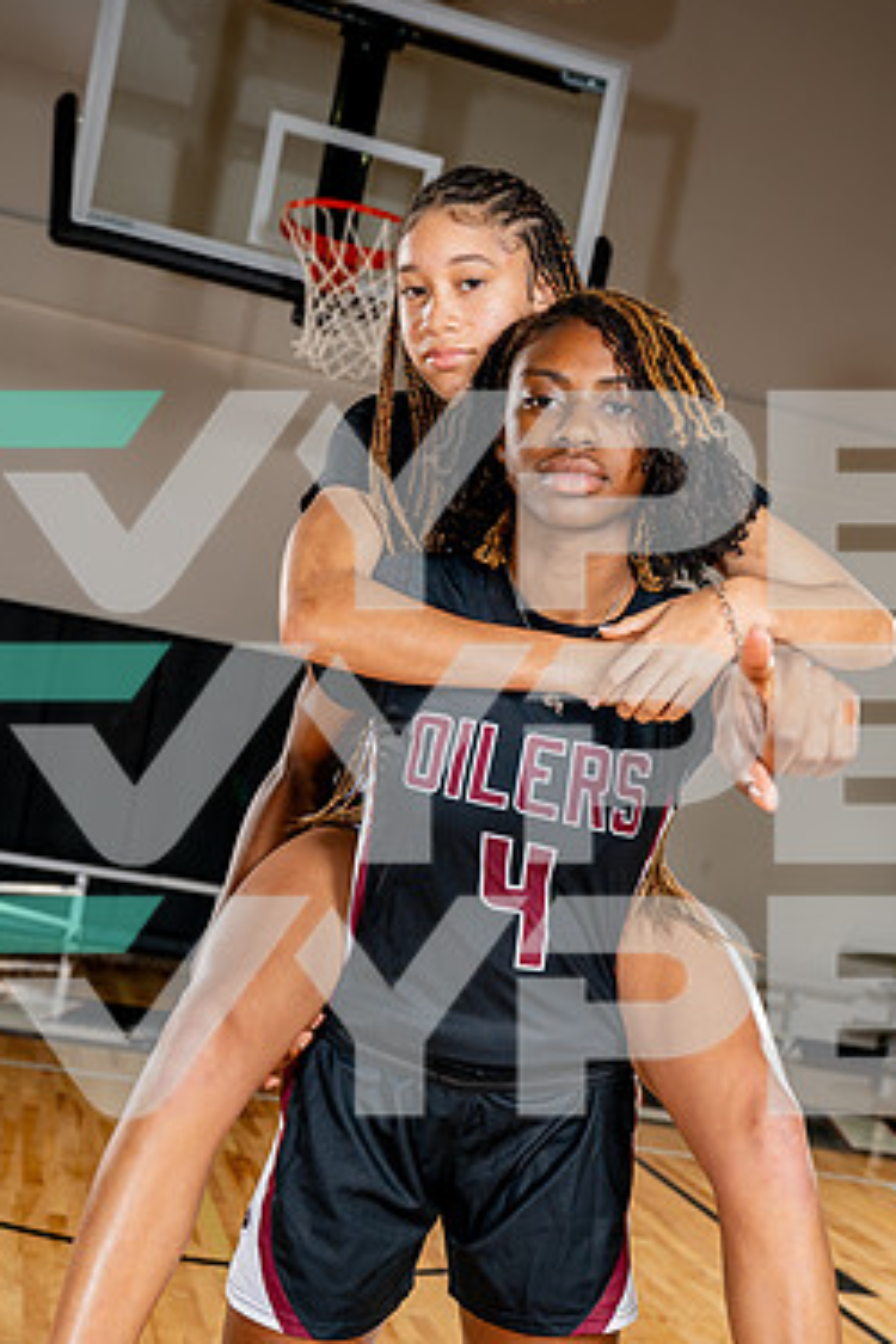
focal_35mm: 48
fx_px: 1792
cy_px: 756
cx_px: 484
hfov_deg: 28.1
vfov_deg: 41.0
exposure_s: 1/250
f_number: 5.6
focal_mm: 40
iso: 200
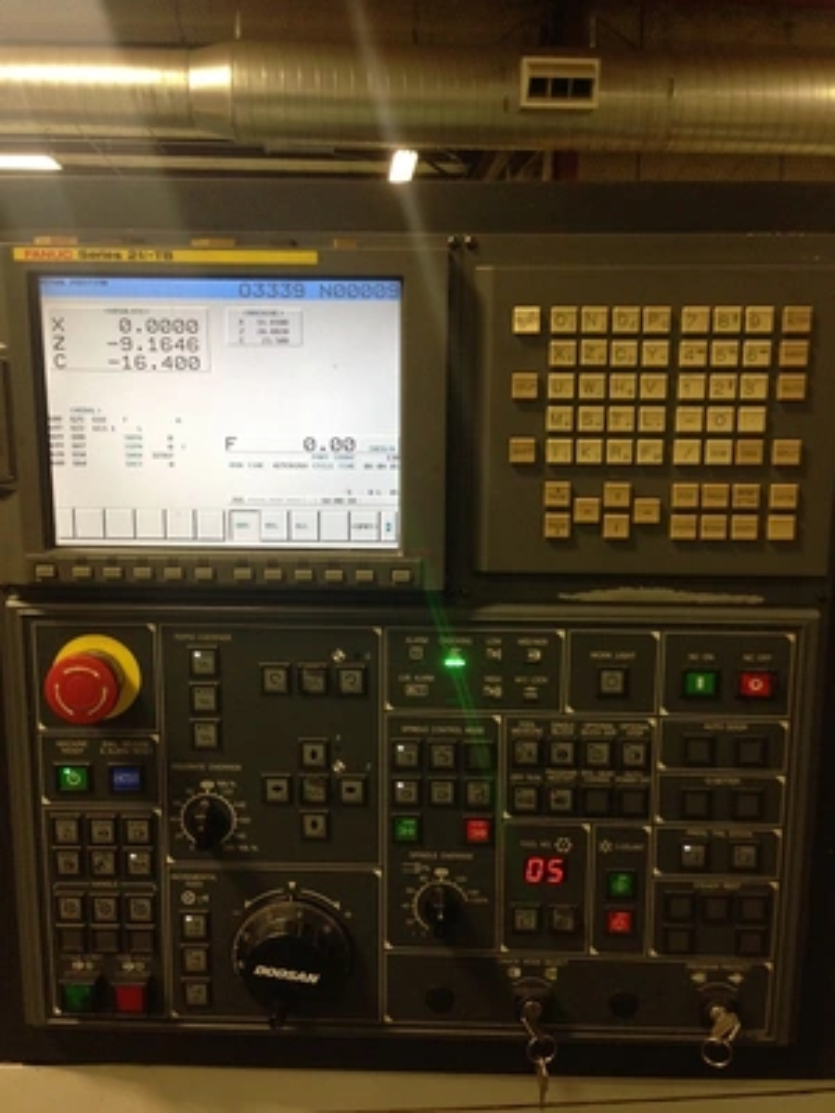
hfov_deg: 42.9
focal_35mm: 33
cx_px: 418
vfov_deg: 55.4
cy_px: 556
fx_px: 1061
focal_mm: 4.12
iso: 125
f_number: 2.4
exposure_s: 1/20
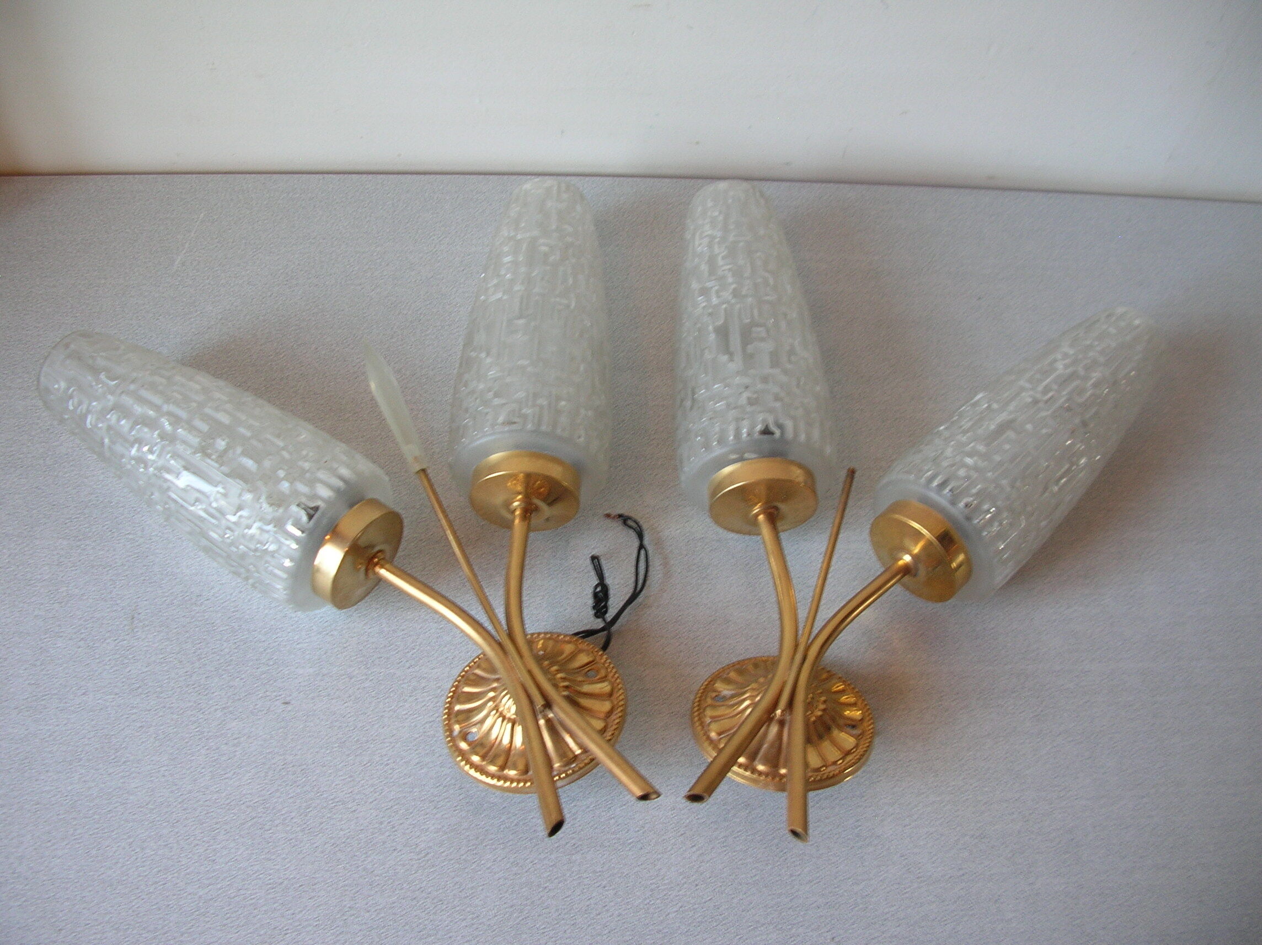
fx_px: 1275
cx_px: 631
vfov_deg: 40.6
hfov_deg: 52.7
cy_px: 472
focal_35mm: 35
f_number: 2.8
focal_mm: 5.8
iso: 50
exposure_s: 1/8.1
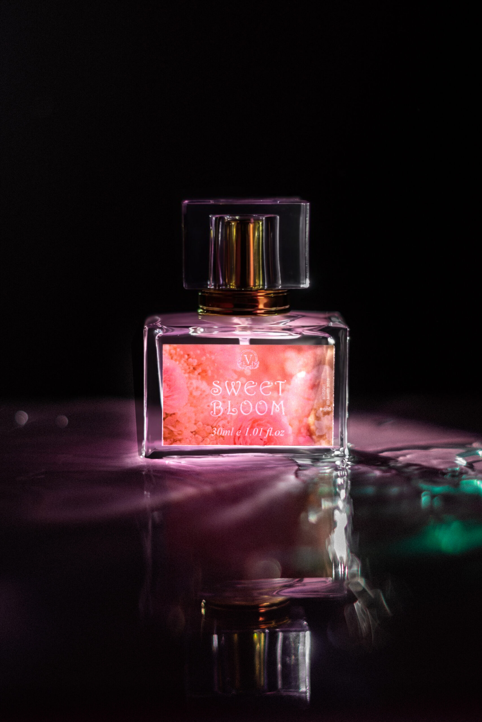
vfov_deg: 27.0
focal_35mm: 75
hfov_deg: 18.2
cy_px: 361
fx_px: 1506
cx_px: 241
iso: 200
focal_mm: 50
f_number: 1.8
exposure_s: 1/125
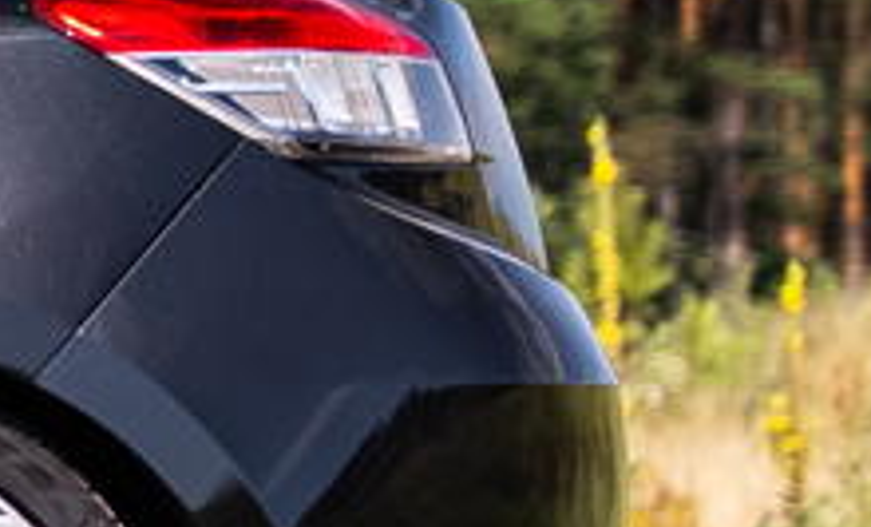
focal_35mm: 602
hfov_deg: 3.4
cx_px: -1634
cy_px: 311
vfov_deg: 2.1
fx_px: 14160
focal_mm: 70
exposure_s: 1/400
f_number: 2.8
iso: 100
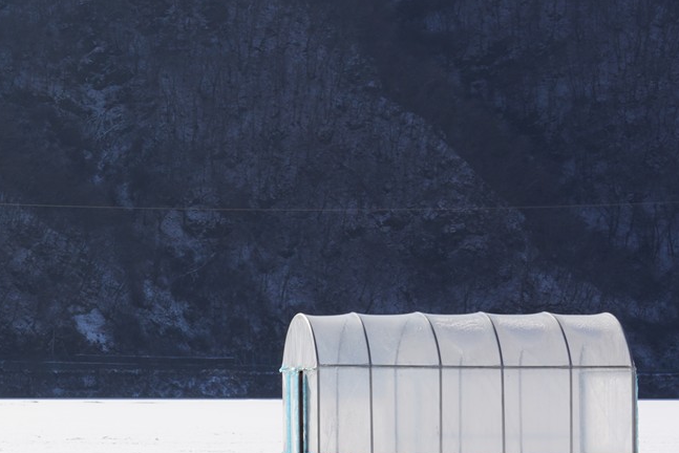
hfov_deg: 14.2
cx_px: -290
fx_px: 2566
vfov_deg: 10.1
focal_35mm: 136
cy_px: 286
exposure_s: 1/100
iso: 100
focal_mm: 44
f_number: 16
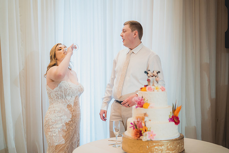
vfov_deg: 27.0
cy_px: 76
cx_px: 114
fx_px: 318
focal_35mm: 50
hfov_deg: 39.6
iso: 1250
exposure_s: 1/500
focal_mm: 50
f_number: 1.4
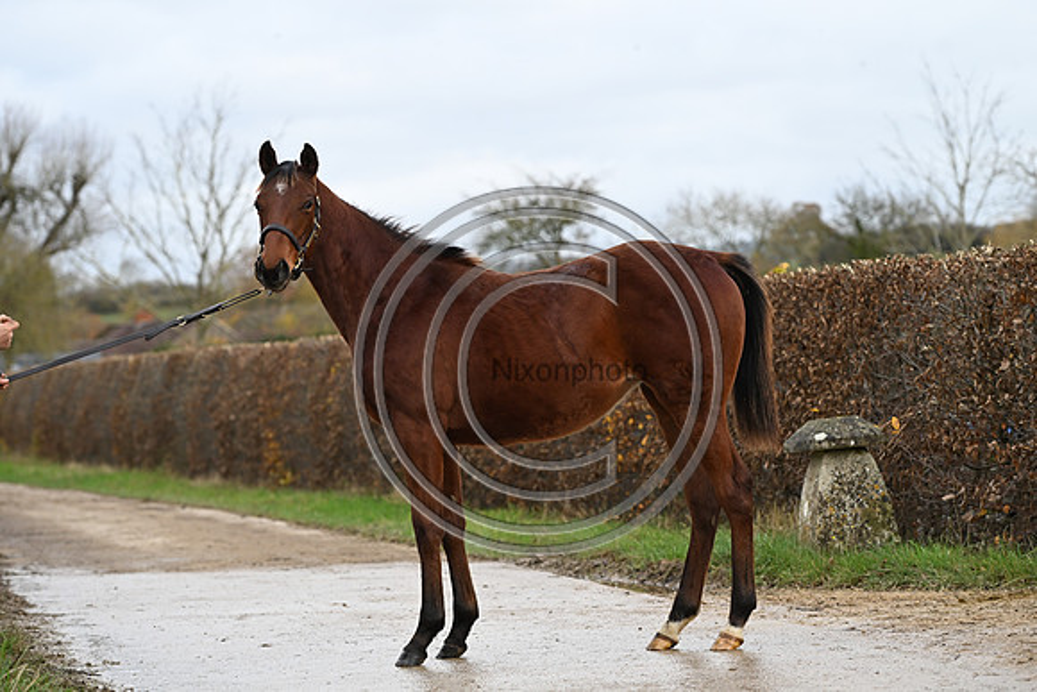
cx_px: 518
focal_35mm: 112
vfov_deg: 12.2
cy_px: 346
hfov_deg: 18.3
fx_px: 3227
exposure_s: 1/1000
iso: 900
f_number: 4
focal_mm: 112
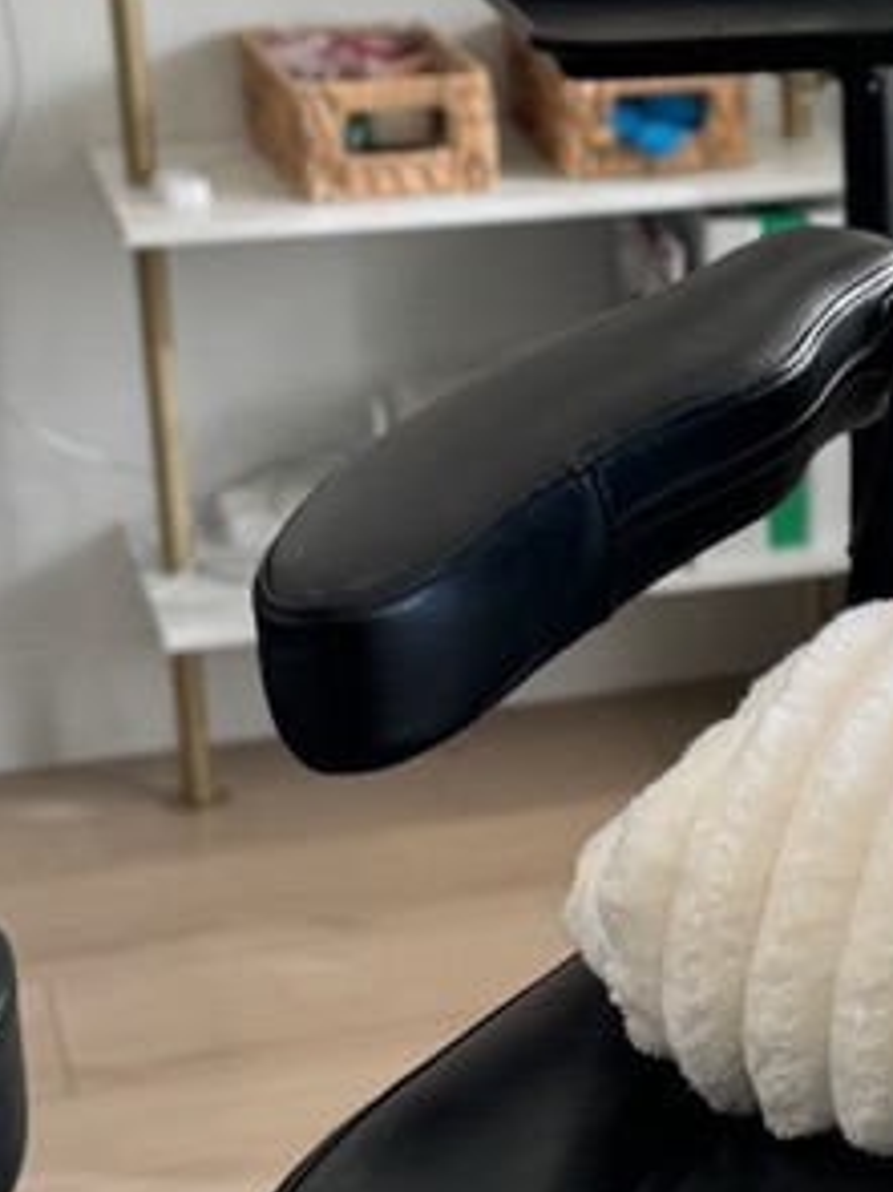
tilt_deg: -17.6
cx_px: 1329
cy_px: 444
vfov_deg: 17.2
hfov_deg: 12.4
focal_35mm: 114
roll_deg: -0.1
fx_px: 3924
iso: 64
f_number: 1.78
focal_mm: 6.76
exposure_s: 1/150
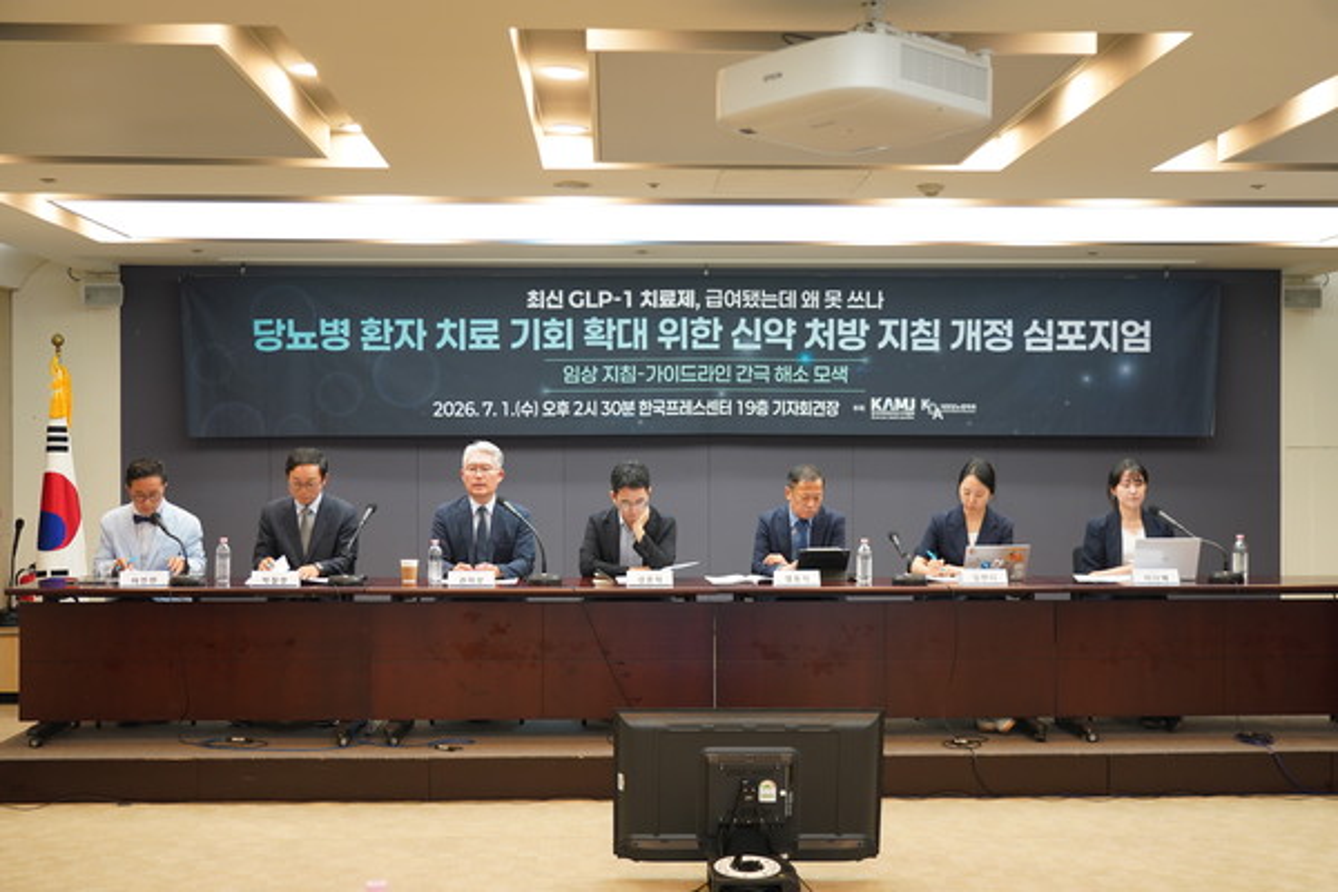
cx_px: 669
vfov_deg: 31.9
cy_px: 446
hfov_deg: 46.4
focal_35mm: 42
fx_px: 1561
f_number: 4
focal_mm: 42
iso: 1000
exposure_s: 1/100
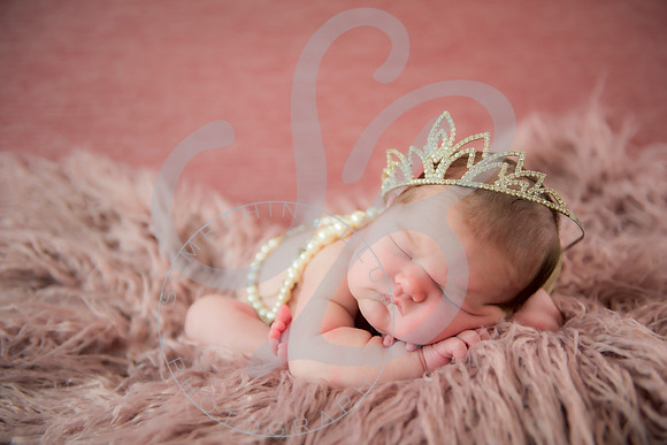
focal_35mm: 48
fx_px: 889
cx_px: 334
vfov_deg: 28.1
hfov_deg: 41.1
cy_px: 222
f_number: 2.8
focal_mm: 48
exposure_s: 1/125
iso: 800
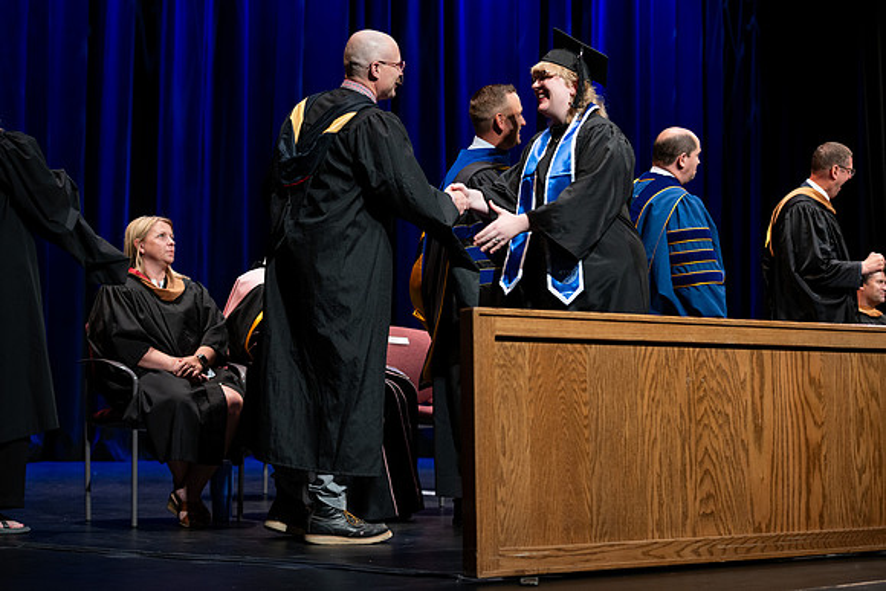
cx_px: 443
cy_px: 296
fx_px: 1723
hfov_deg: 28.8
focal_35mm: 70
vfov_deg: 19.5
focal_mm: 70
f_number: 2.8
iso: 500
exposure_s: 1/250
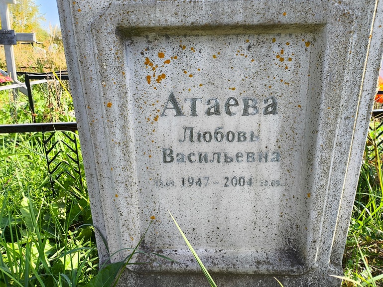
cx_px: 191
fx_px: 288
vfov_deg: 53.0
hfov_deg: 67.3
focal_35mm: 26
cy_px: 144
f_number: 1.7
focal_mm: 4.71
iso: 50
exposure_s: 1/295
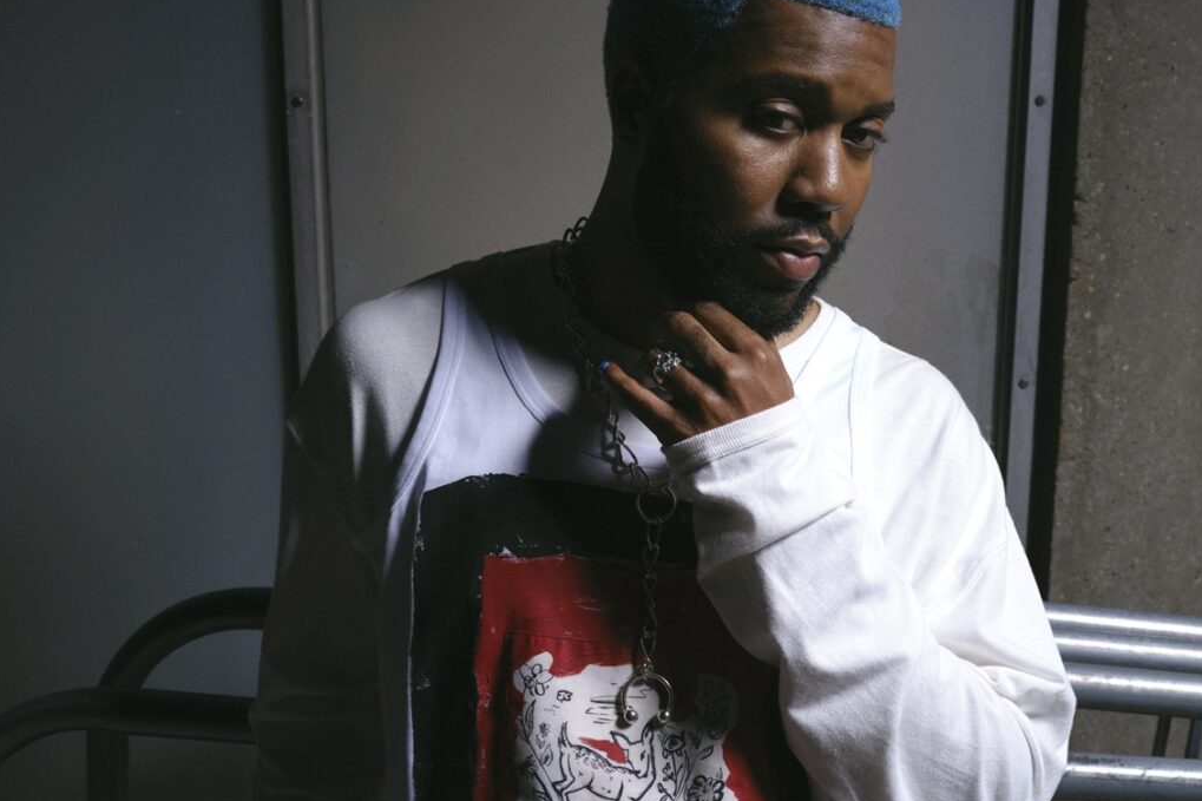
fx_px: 1536
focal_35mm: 46
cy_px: 372
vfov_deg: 29.2
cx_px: 600
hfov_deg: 42.8
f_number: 11
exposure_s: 1/125
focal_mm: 55.5
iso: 800
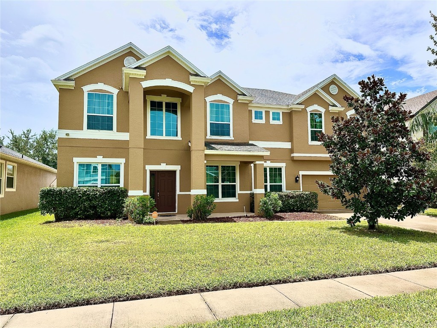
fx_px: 303
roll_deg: +2.0
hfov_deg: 71.6
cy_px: 164
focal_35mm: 24
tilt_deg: +4.4
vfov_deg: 56.8
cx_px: 218
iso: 80
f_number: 1.78
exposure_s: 1/5263
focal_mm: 6.86
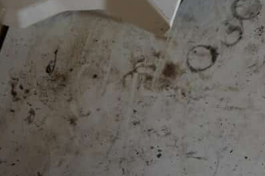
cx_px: 284
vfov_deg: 18.3
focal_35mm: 70
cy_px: -44
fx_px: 515
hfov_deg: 26.8
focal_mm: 18
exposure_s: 1/20
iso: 125
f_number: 7.1
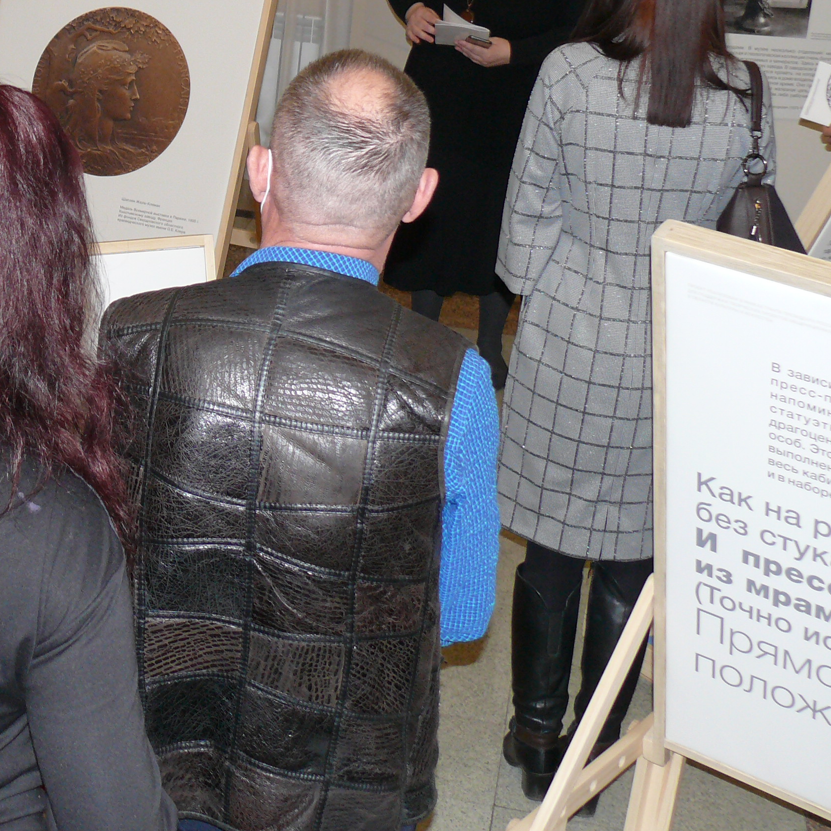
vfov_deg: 25.4
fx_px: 1820
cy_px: 196
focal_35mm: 67
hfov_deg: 25.2
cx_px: 129
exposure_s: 1/30
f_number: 2.8
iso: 160
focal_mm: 7.4
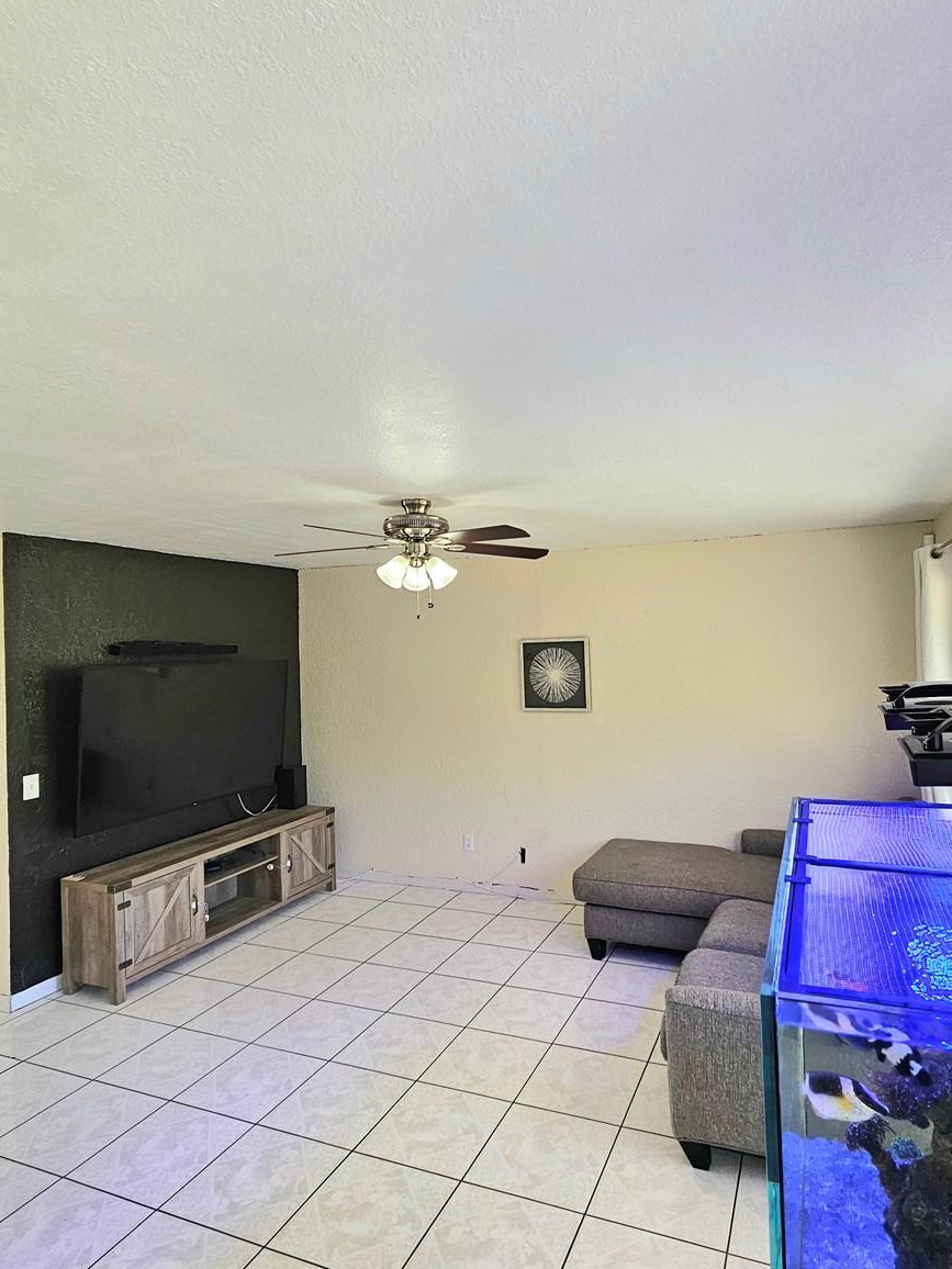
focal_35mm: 18
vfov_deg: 87.8
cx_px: 541
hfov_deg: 71.2
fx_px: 660
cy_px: 631
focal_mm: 2.2
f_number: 2.2
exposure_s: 1/77.5
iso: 80
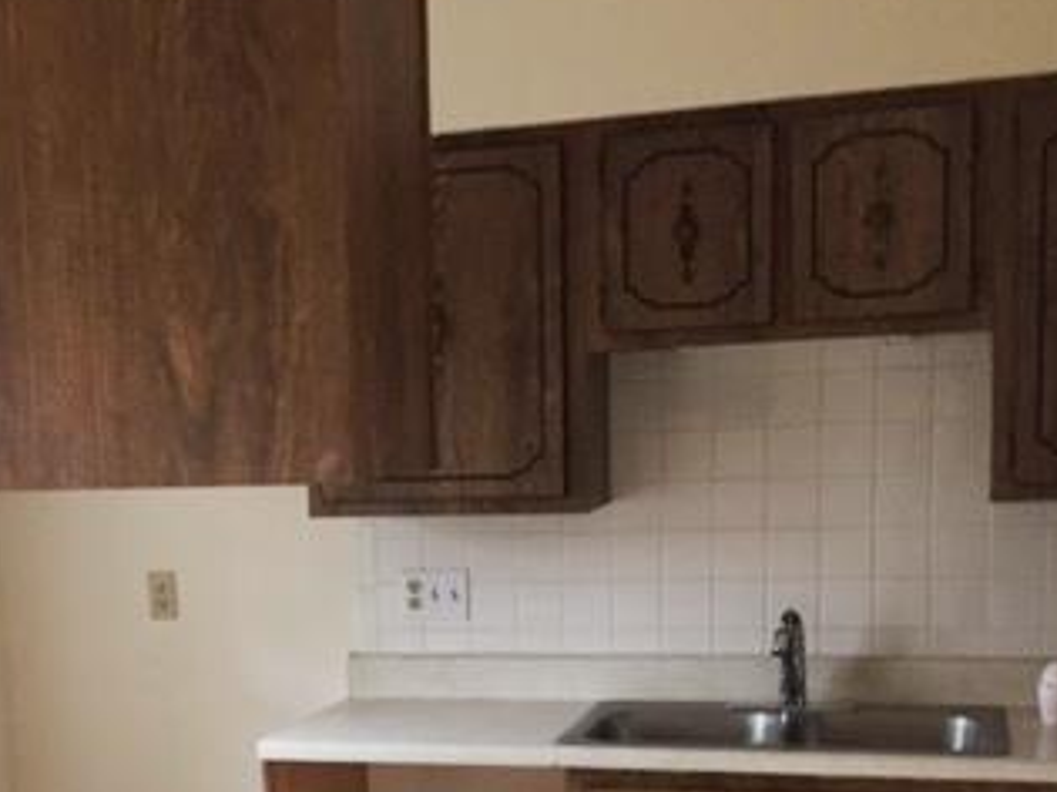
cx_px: 295
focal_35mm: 59
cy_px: 701
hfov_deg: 32.2
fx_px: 1801
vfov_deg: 24.2
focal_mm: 4.15
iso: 160
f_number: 2.2
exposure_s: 1/30
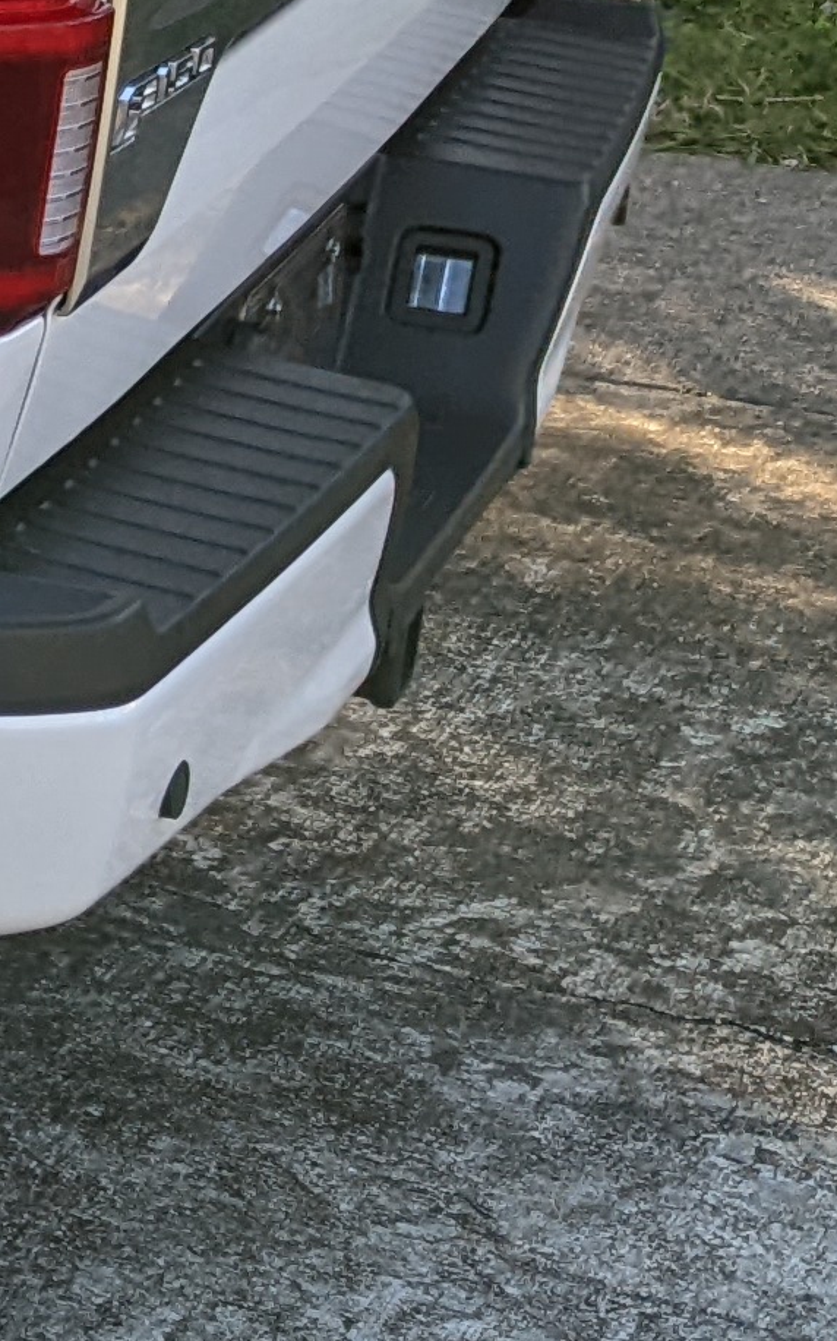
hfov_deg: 8.2
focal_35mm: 126
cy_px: 284
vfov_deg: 16.5
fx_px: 4602
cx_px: -1968
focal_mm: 4.38
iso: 52
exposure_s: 1/557
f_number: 1.73
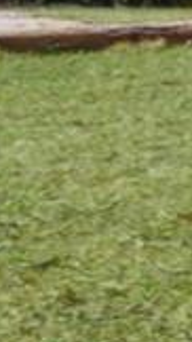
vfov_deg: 15.1
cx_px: 1270
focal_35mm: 136
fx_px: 1232
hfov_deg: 4.7
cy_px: -93
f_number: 8
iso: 200
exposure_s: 1/500
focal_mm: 14
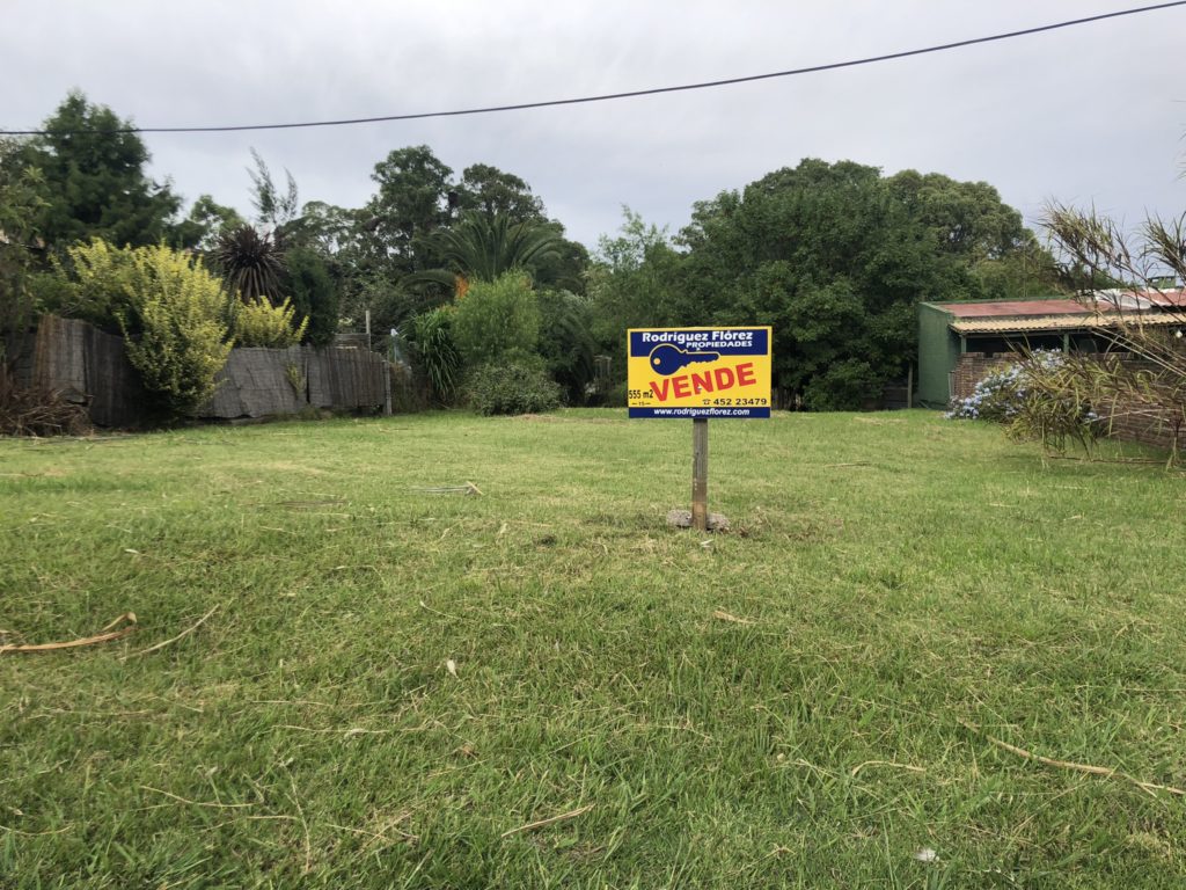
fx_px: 959
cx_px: 593
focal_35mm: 28
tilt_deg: -6.6
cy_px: 445
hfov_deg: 63.4
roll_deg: +2.8
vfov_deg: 49.7
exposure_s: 1/923
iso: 20
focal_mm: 4
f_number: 1.8
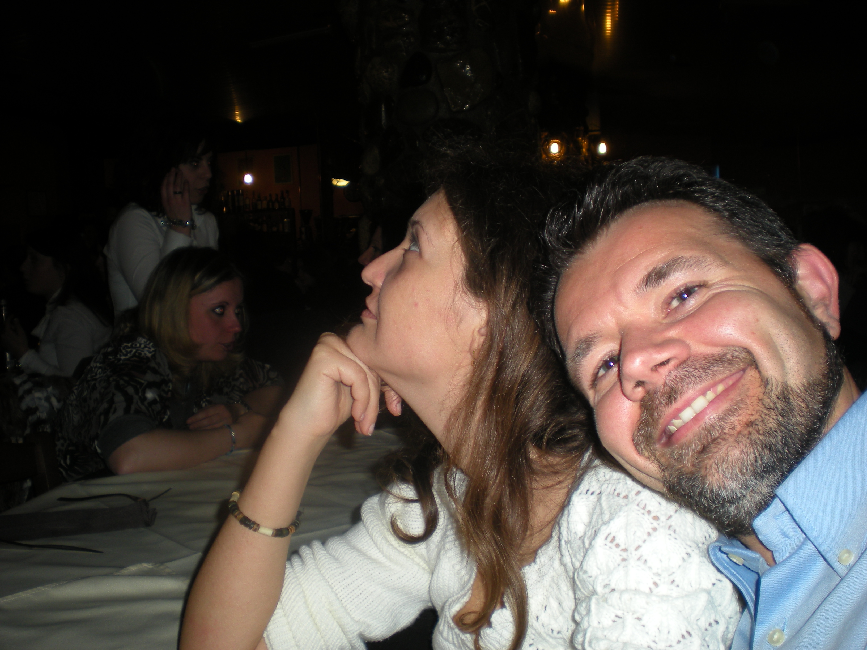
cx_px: 434
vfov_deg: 37.7
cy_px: 325
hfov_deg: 49.0
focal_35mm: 38
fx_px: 952
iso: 64
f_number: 3.1
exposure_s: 1/60
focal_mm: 6.3
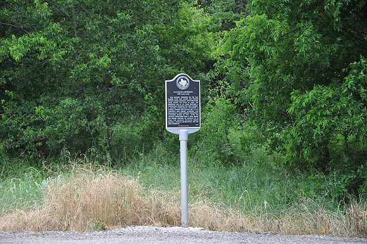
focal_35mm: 128
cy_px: 122
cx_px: 184
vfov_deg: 10.7
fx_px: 1298
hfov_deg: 16.1
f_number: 5.6
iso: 400
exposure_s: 1/125
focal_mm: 85
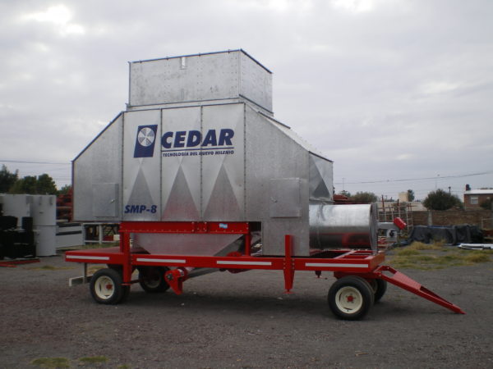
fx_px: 541
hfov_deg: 49.0
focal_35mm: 38
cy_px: 184
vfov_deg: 37.7
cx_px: 246
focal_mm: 6.3
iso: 64
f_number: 4.6
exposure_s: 1/200
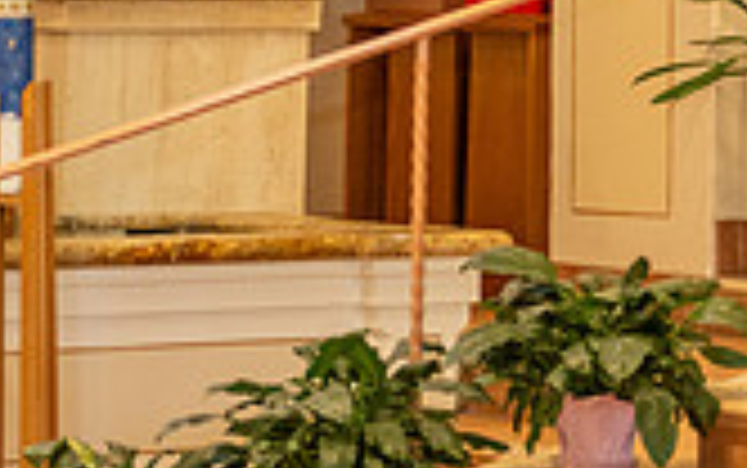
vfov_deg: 5.2
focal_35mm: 249
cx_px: 1202
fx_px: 5073
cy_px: -169
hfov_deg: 8.2
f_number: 2.8
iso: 1600
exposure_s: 1/160
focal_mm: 70
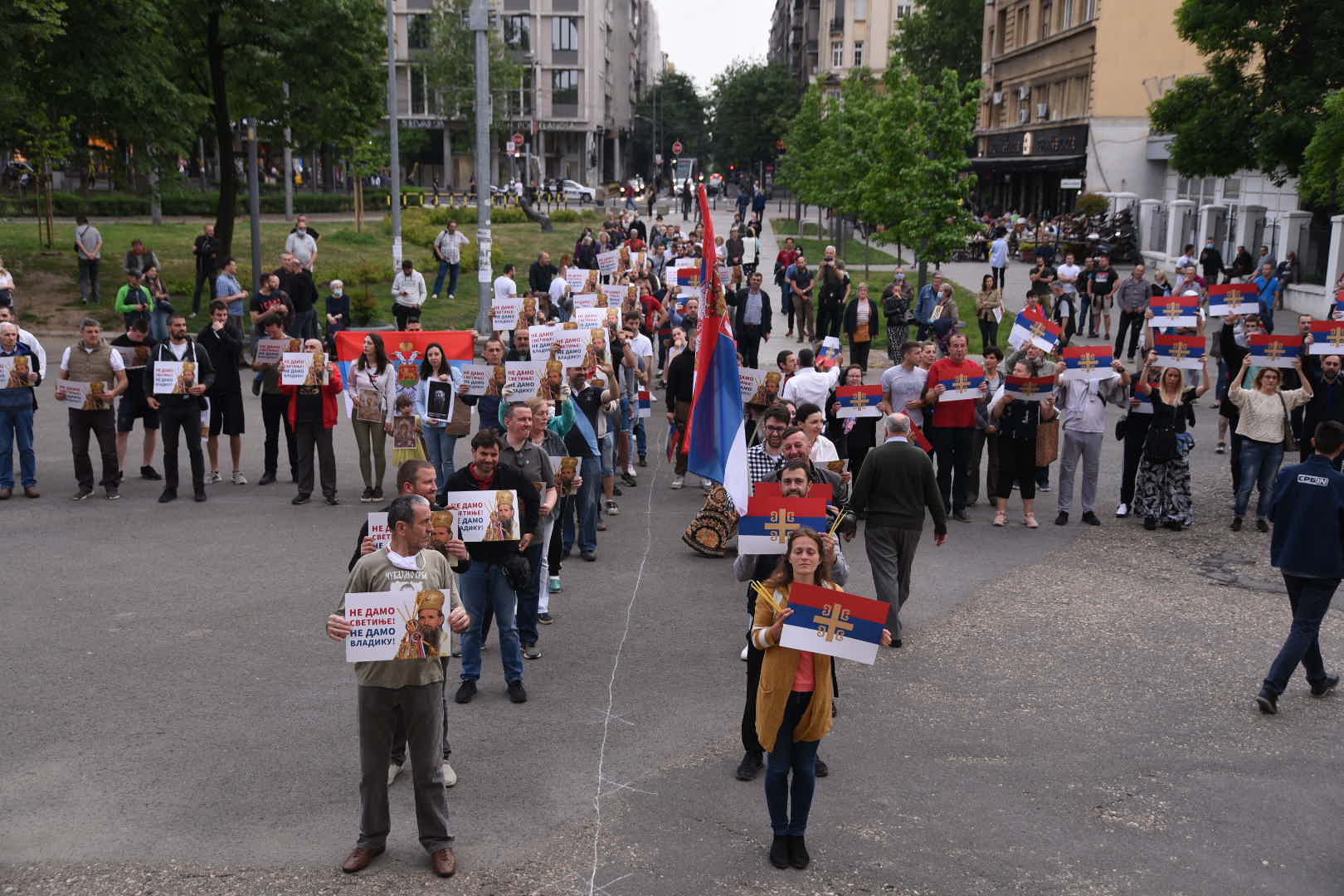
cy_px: 448
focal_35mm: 42
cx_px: 672
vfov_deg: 31.9
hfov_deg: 46.4
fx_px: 1568
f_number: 4
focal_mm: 42
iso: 320
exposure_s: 1/250
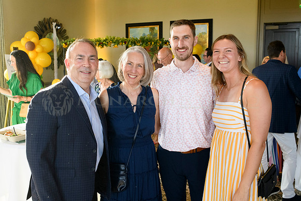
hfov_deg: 54.4
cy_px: 100
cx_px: 150
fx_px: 293
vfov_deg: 37.9
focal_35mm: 35
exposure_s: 1/125
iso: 4000
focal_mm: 35
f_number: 6.3
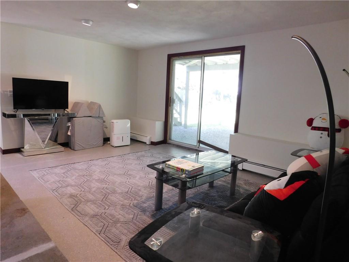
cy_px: 131
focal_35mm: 23
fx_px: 232
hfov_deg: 73.9
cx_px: 174
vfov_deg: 58.9
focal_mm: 4
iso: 320
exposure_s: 1/30
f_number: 3
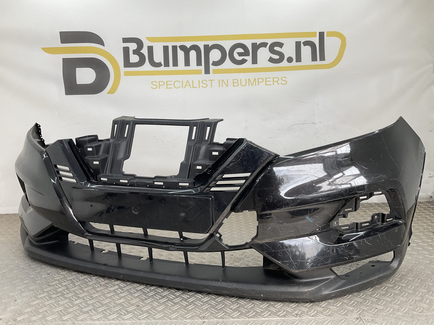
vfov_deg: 48.2
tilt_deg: -7.7
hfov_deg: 61.7
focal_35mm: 29
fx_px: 364
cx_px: 217
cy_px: 162
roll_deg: +0.7
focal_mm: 3
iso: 16
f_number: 1.8
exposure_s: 1/128
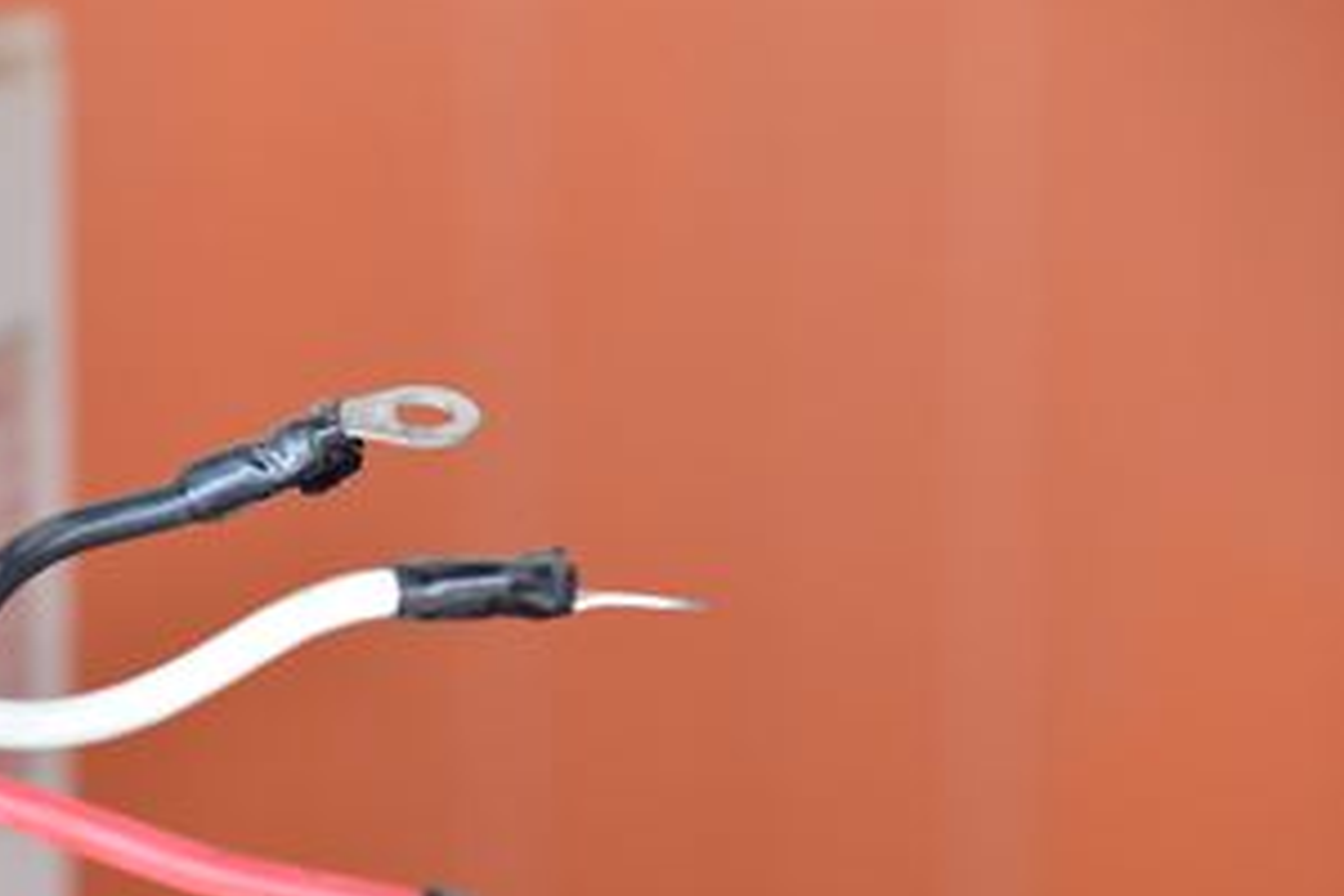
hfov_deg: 7.1
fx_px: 10826
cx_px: 345
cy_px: 650
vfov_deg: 4.7
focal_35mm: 290
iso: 1250
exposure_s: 1/640
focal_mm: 116
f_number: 6.3
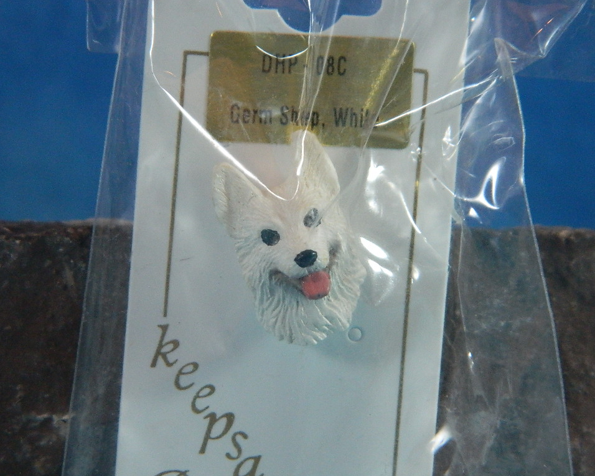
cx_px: 299
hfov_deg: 10.4
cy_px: 238
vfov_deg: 8.4
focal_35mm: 185
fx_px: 3258
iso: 400
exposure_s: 1/40
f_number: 5.1
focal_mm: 31.8
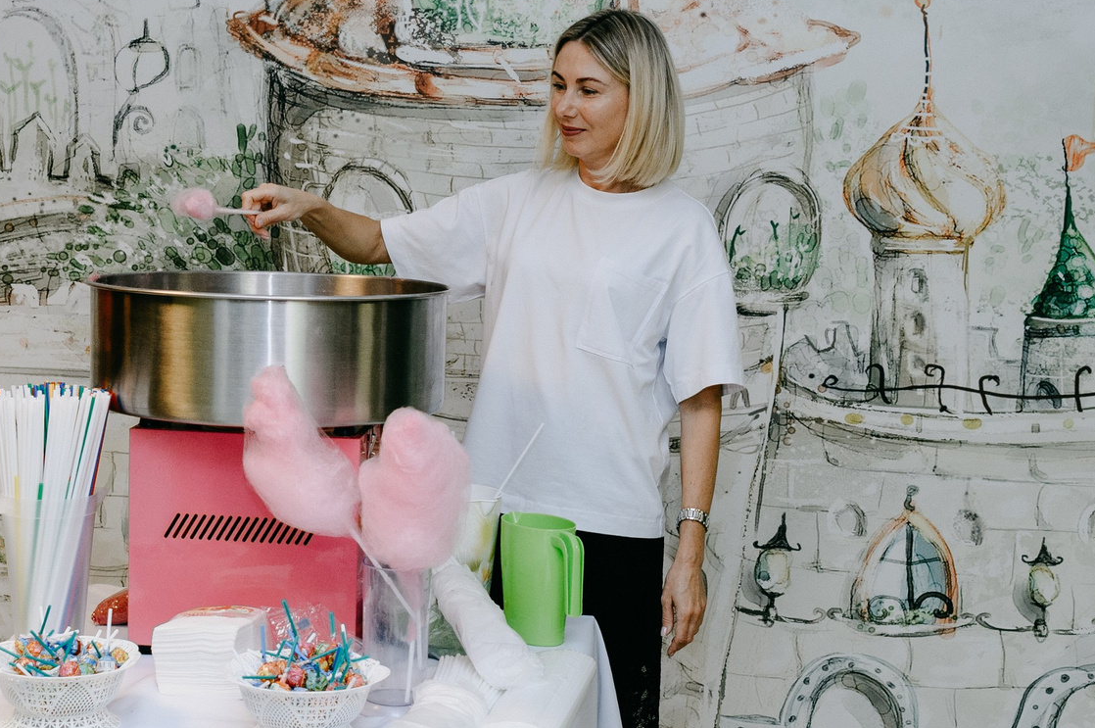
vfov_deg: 22.6
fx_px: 1823
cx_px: 420
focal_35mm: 60
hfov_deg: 33.3
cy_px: 419
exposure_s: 1/160
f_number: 4
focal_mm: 24
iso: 320
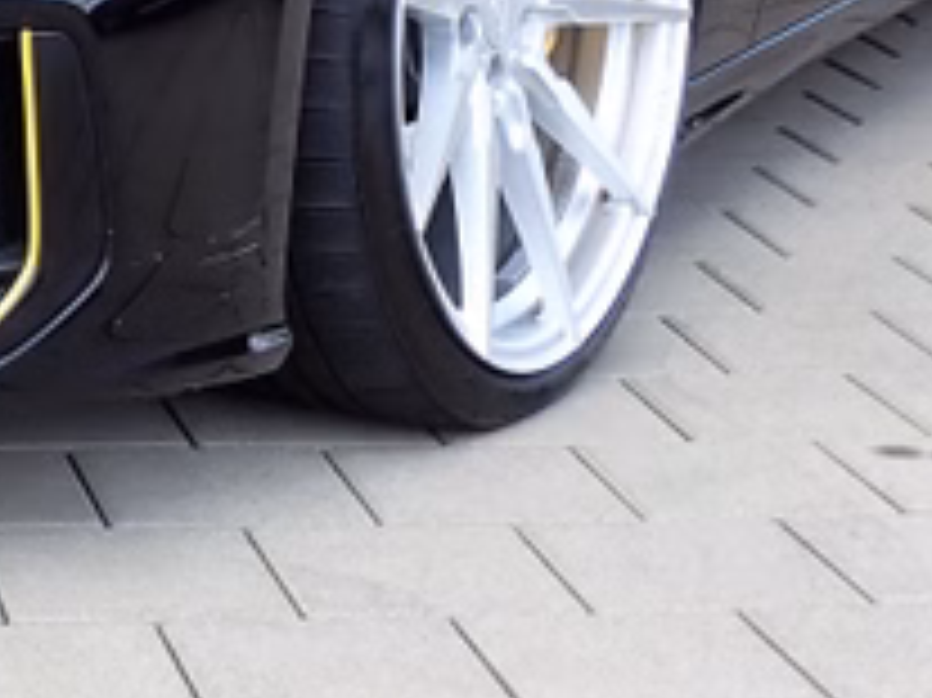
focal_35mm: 139
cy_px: -437
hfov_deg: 14.1
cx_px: 77
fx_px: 3740
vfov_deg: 10.2
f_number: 3.5
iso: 100
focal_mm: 6.37
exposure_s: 1/160
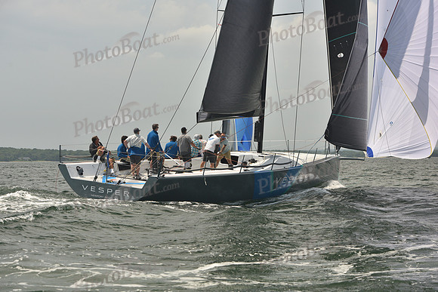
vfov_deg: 15.9
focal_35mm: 86
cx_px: 219
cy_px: 146
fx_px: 1047
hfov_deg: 23.6
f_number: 6.3
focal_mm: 86
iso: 250
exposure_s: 1/640
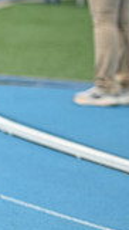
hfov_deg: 1.8
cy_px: 181
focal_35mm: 658
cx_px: -242
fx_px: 4005
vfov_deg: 3.3
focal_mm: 175
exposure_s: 1/3200
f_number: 3.5
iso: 250
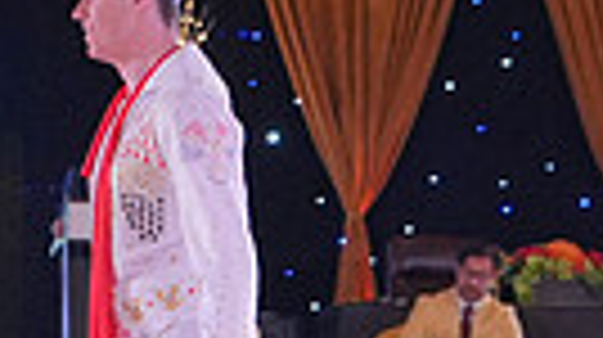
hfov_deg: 11.4
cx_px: -468
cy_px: 250
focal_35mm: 177
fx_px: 2827
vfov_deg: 6.8
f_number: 4
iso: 2000
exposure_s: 1/400
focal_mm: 26
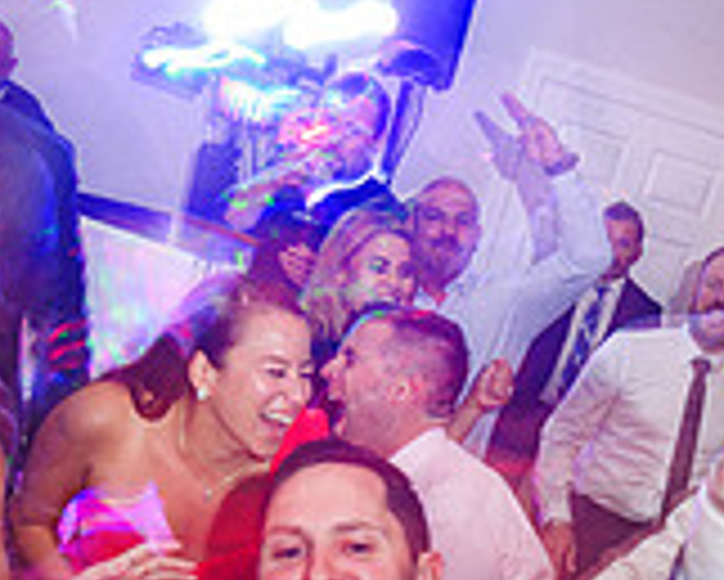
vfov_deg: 22.3
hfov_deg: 30.0
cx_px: 407
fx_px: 1351
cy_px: 697
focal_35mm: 63
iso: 400
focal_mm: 24
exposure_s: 1/2
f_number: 4
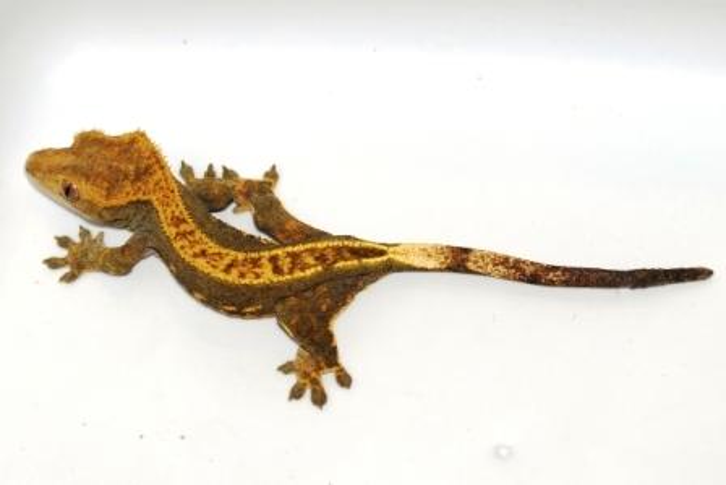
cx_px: 363
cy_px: 242
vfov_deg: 11.2
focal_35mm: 123
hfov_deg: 16.6
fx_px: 2481
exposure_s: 1/60
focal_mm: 82
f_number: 5
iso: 200
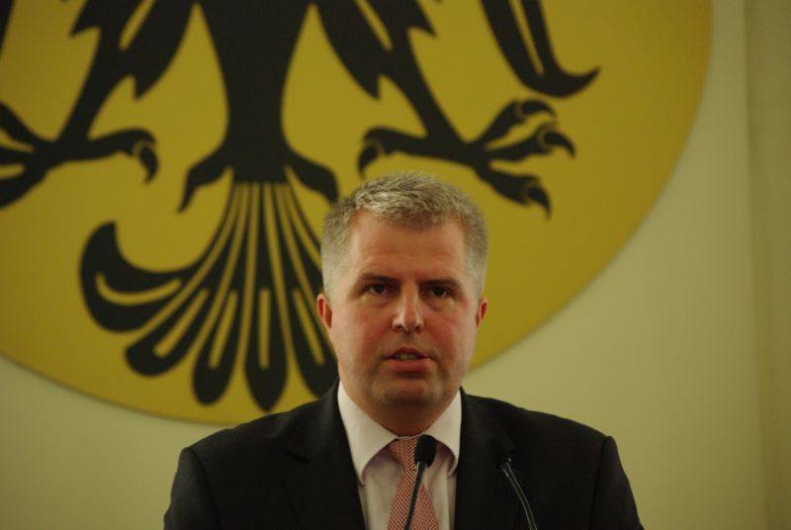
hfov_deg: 11.4
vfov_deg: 7.7
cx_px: 396
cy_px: 265
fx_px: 3961
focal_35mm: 180
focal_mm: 120
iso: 800
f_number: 4.5
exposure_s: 1/90
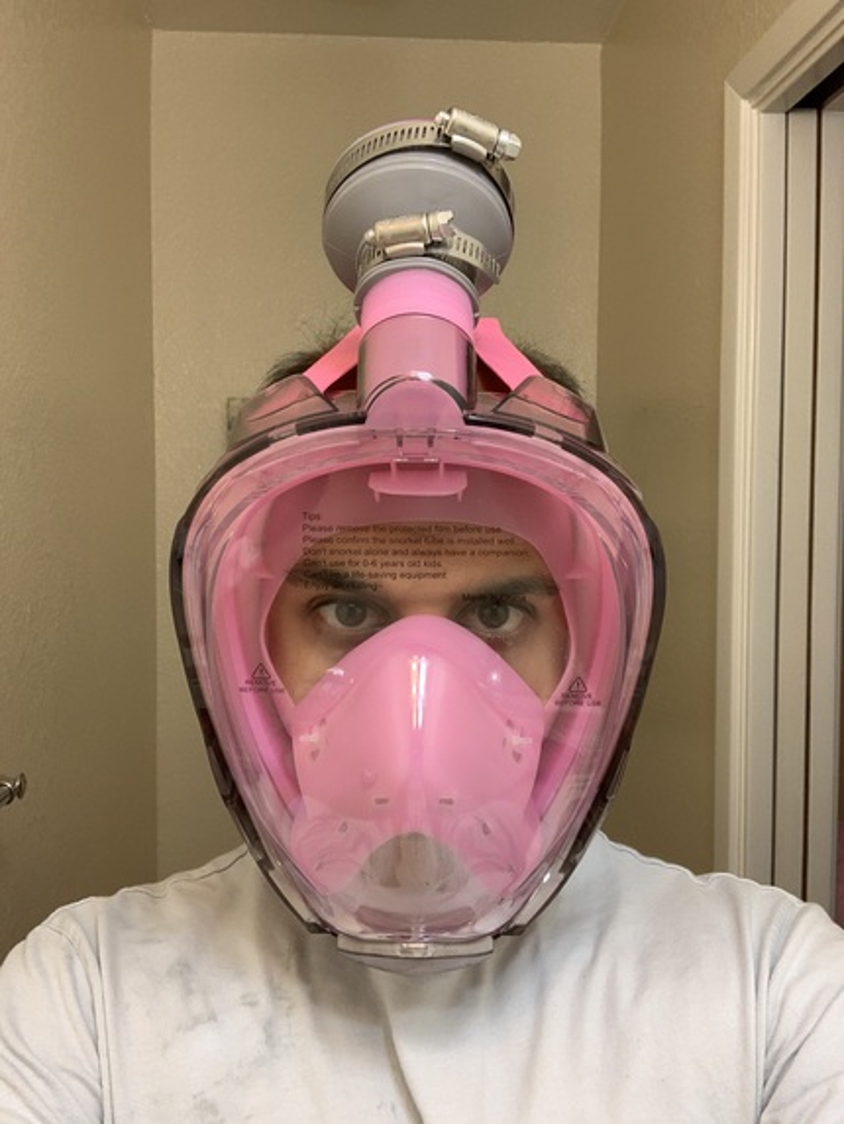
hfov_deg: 44.2
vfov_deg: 56.8
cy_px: 562
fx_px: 1040
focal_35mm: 32
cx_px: 422
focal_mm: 2.87
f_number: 2.2
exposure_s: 1/60
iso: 80
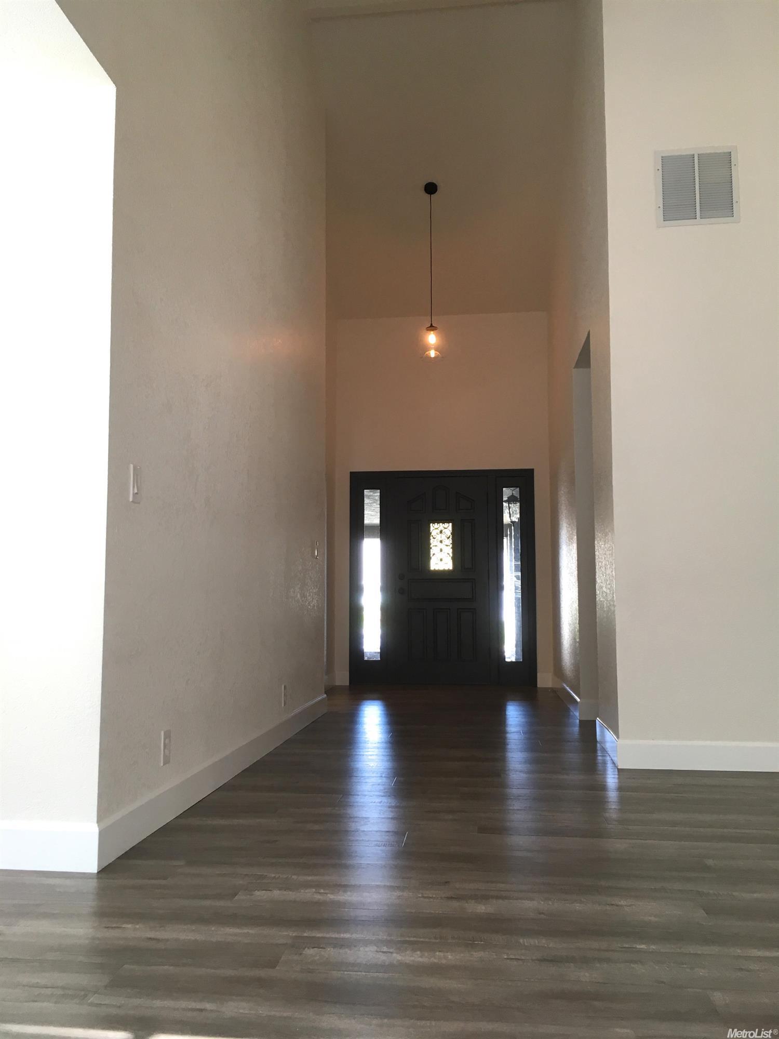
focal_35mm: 29
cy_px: 520
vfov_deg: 61.7
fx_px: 870
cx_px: 390
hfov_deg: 48.2
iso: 25
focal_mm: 4.15
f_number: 2.2
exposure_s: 1/30
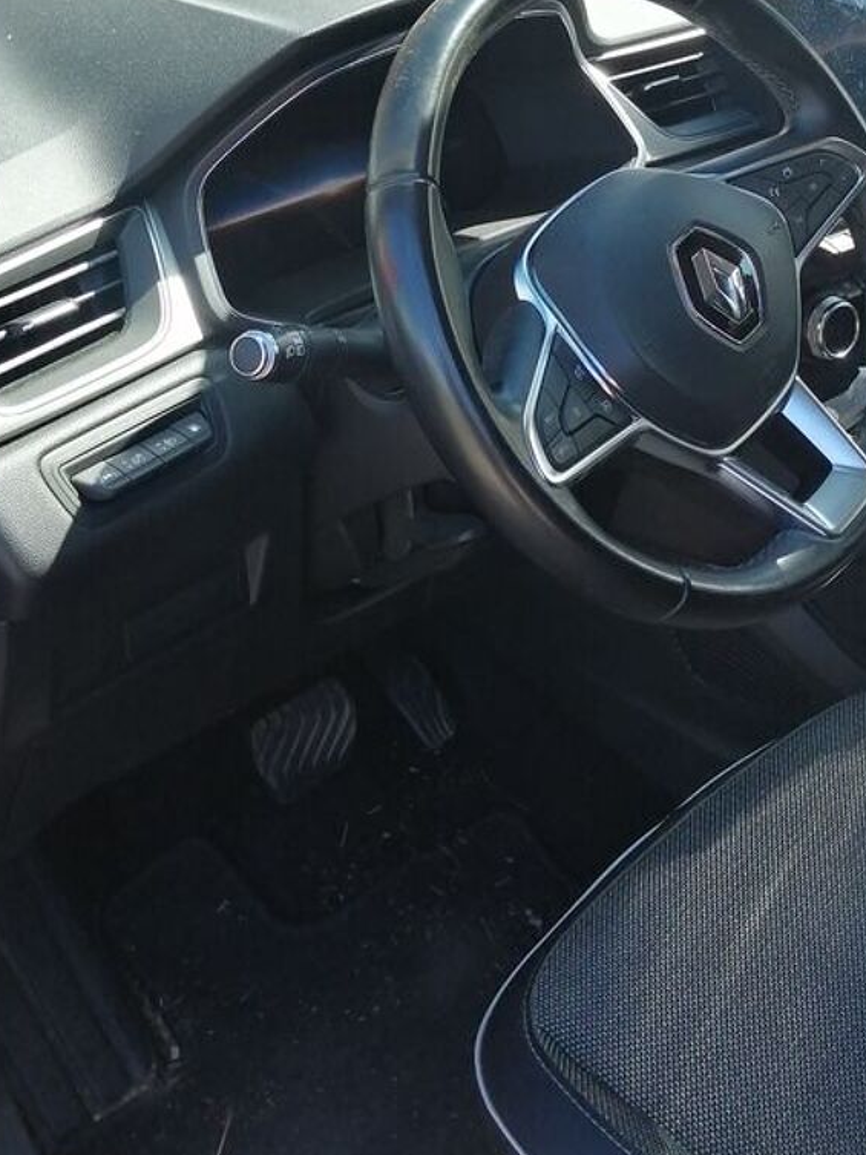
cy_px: 249
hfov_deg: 31.3
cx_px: 575
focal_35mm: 46
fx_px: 1534
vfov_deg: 39.8
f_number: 1.8
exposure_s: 1/299
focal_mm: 3.46
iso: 50
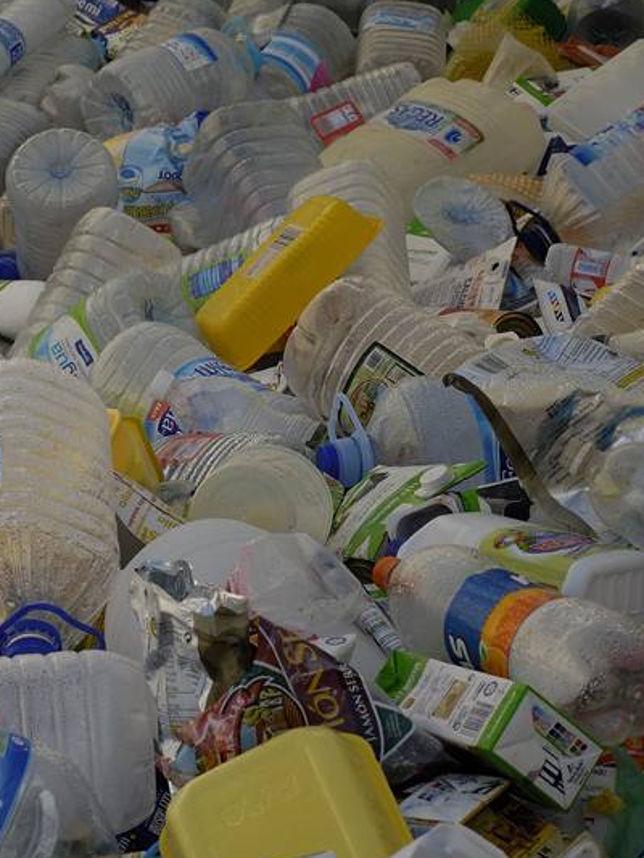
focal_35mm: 130
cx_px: 279
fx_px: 3223
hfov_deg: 11.4
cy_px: 325
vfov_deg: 15.1
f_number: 10
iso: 100
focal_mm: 60
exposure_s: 1/200
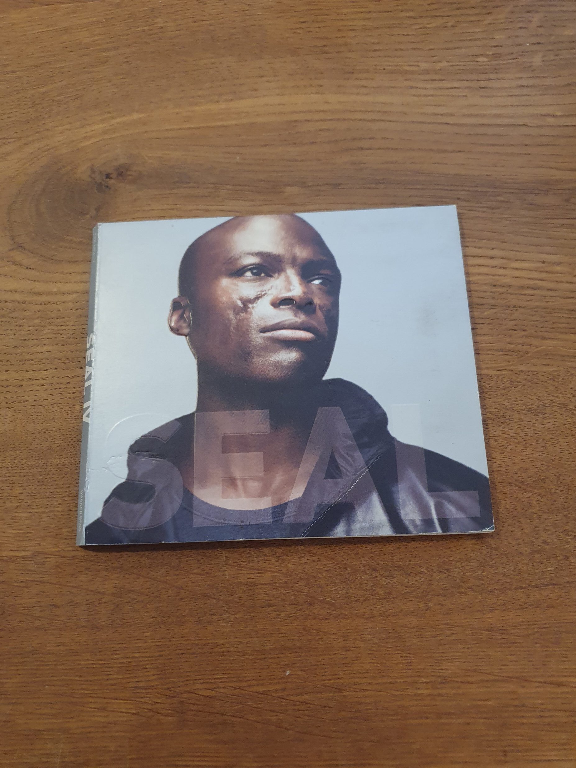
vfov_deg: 65.3
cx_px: 283
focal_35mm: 27
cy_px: 394
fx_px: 599
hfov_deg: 51.4
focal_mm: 4.32
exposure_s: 1/50
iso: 250
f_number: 1.5
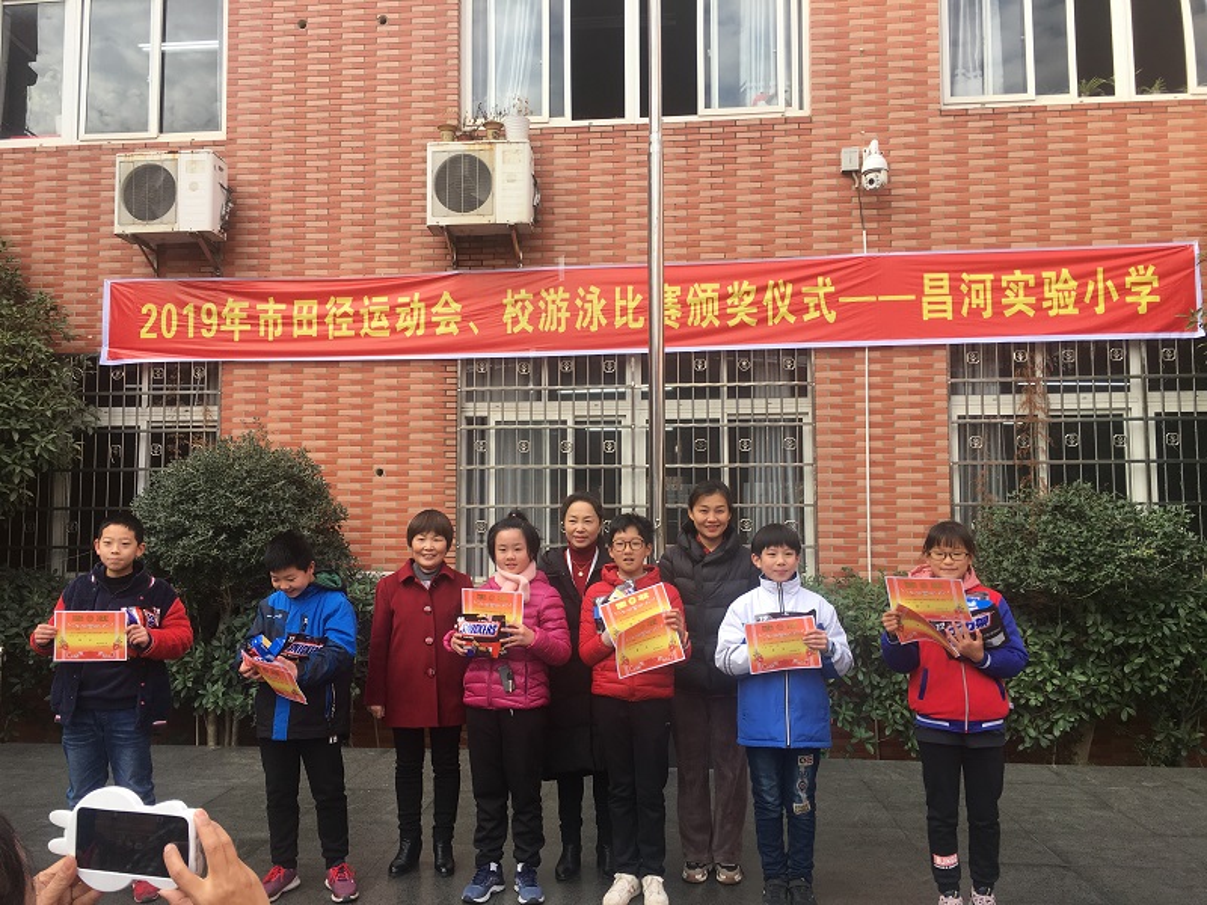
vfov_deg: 48.2
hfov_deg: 61.7
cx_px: 604
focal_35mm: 29
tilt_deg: +5.4
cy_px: 452
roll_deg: -0.1
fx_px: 1011
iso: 25
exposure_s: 1/339
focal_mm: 4.15
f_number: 2.2
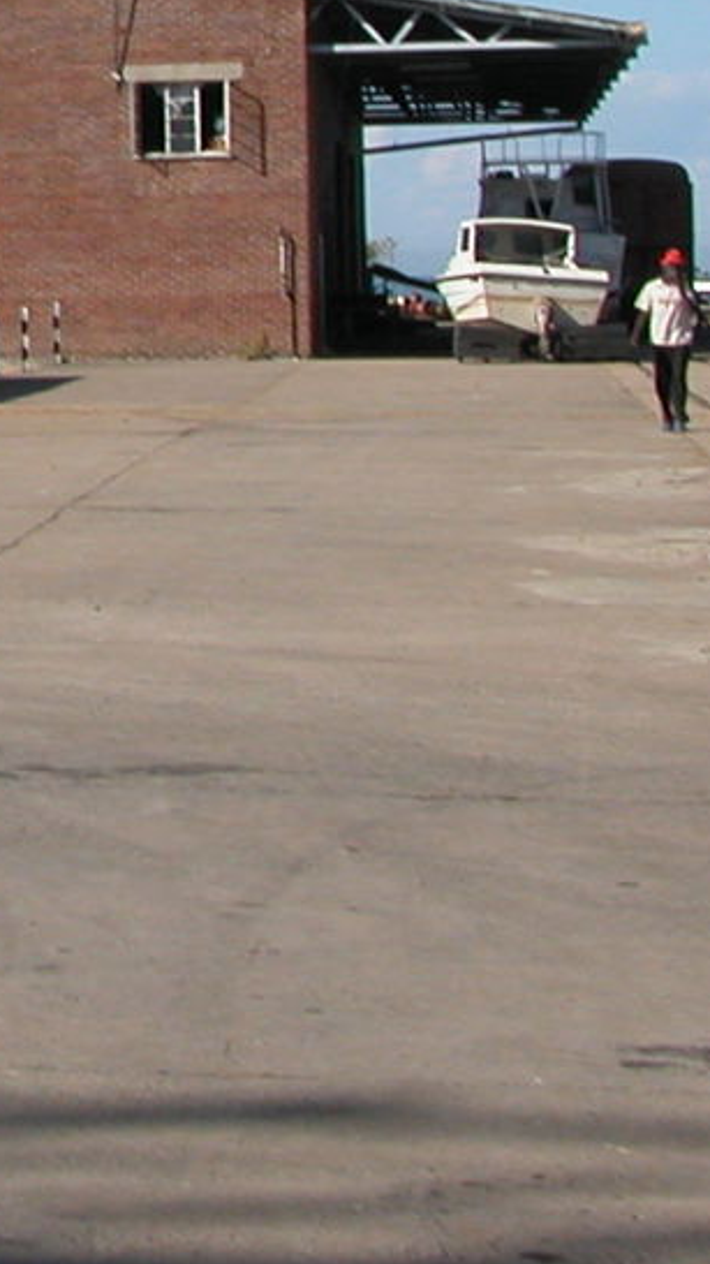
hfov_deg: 8.3
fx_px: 4486
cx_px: -1031
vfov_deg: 15.4
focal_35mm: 134
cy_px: -322
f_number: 6.3
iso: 100
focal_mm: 8.9
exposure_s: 1/389
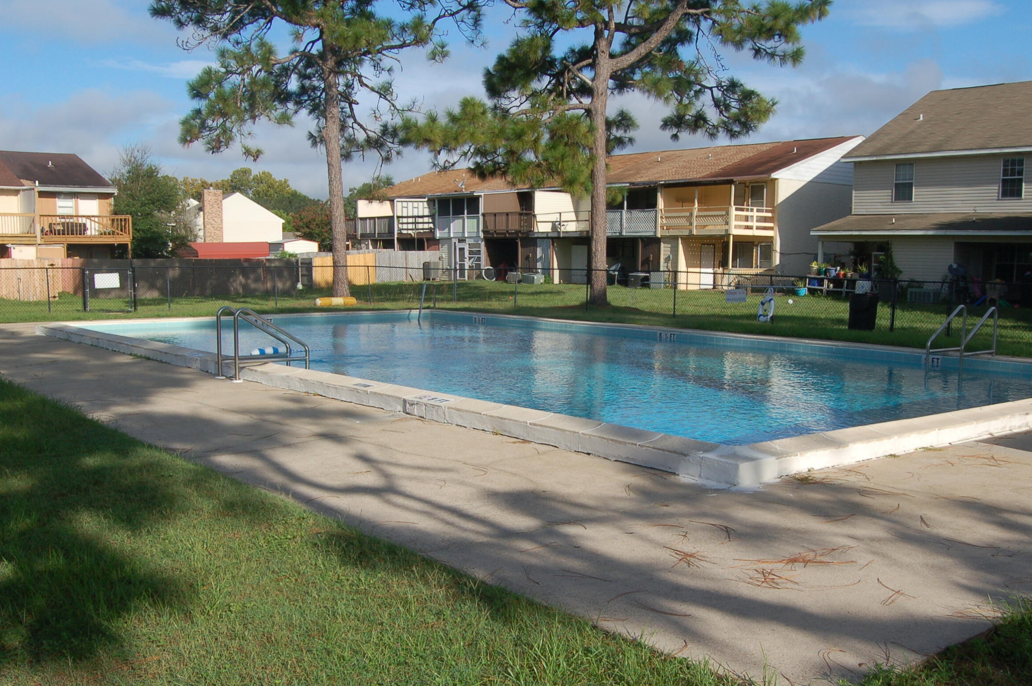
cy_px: 392
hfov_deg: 52.3
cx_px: 545
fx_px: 1049
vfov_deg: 36.1
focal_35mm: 37
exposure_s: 1/400
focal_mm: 19
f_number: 10
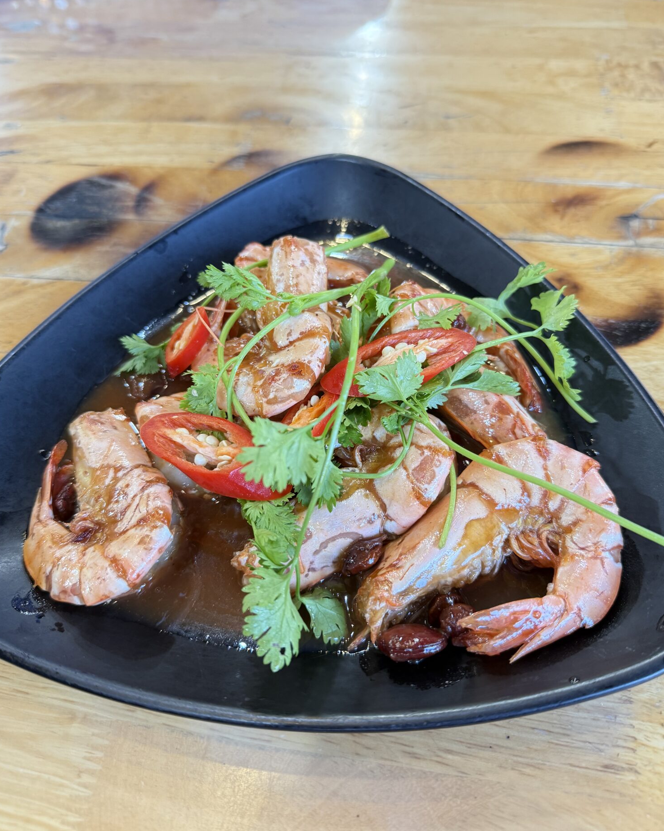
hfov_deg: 54.9
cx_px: 340
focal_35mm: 26
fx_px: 639
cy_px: 391
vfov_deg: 66.0
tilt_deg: -49.8
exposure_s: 1/60
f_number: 1.78
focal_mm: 6.76
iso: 250
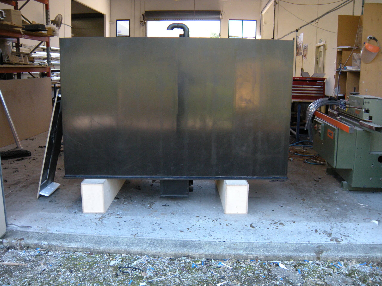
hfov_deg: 52.6
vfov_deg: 40.7
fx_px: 386
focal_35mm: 35
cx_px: 191
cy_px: 143
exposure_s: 1/53
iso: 153
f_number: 3.8
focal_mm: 5.9
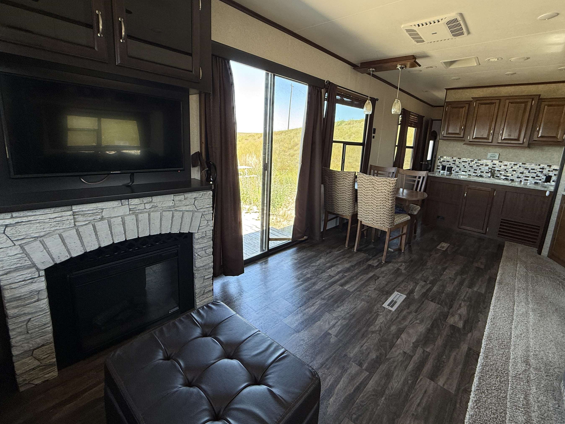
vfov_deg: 77.8
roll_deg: -3.5
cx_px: 305
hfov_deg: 94.3
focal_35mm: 16
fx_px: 261
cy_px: 188
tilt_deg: -10.3
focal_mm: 2.22
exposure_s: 1/99
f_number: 2.2
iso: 100
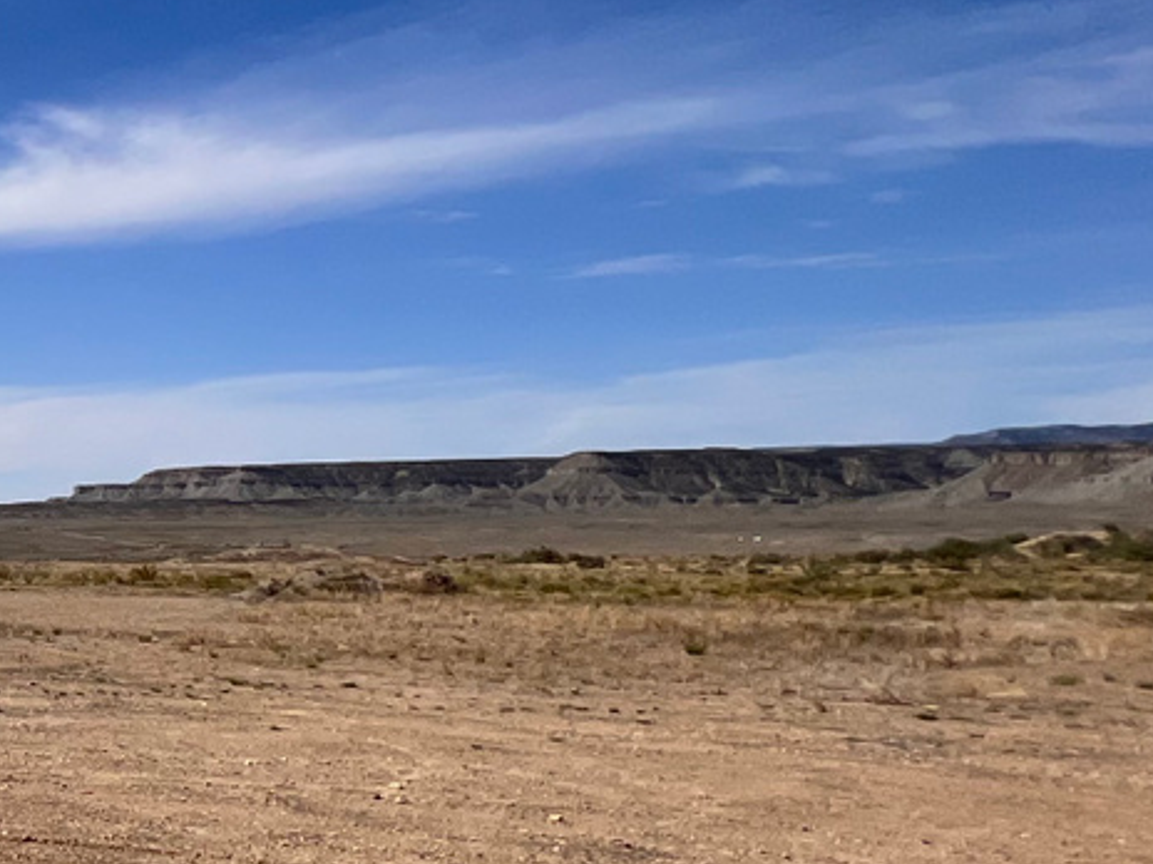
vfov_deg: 33.6
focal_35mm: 43
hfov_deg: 25.8
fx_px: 1432
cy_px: 477
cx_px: -728
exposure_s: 1/4386
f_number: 1.8
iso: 32
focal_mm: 1.57
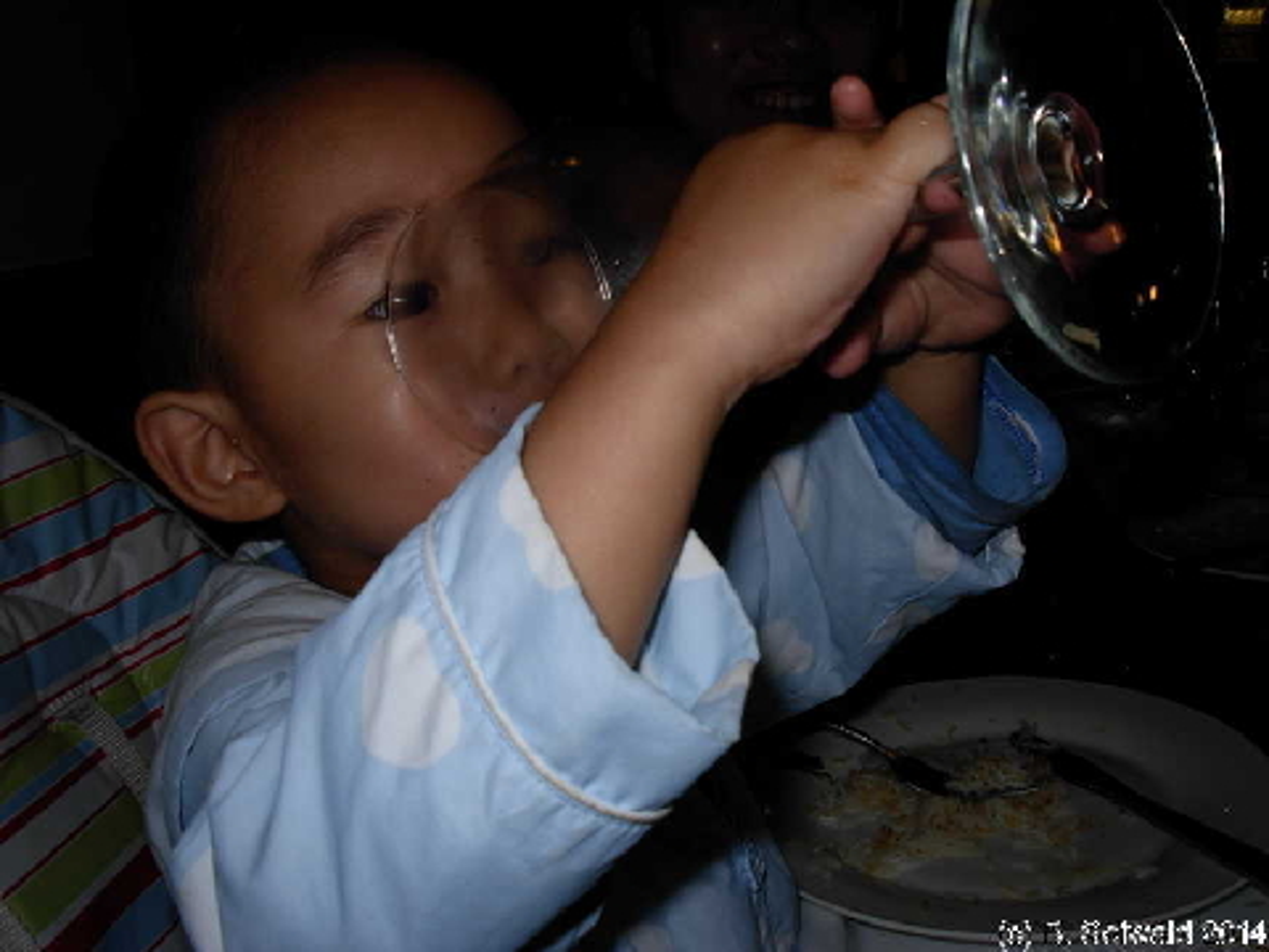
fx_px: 1393
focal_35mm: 38
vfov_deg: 37.7
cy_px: 476
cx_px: 634
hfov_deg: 49.0
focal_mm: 6.3
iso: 79
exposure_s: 1/22.6
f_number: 4.9
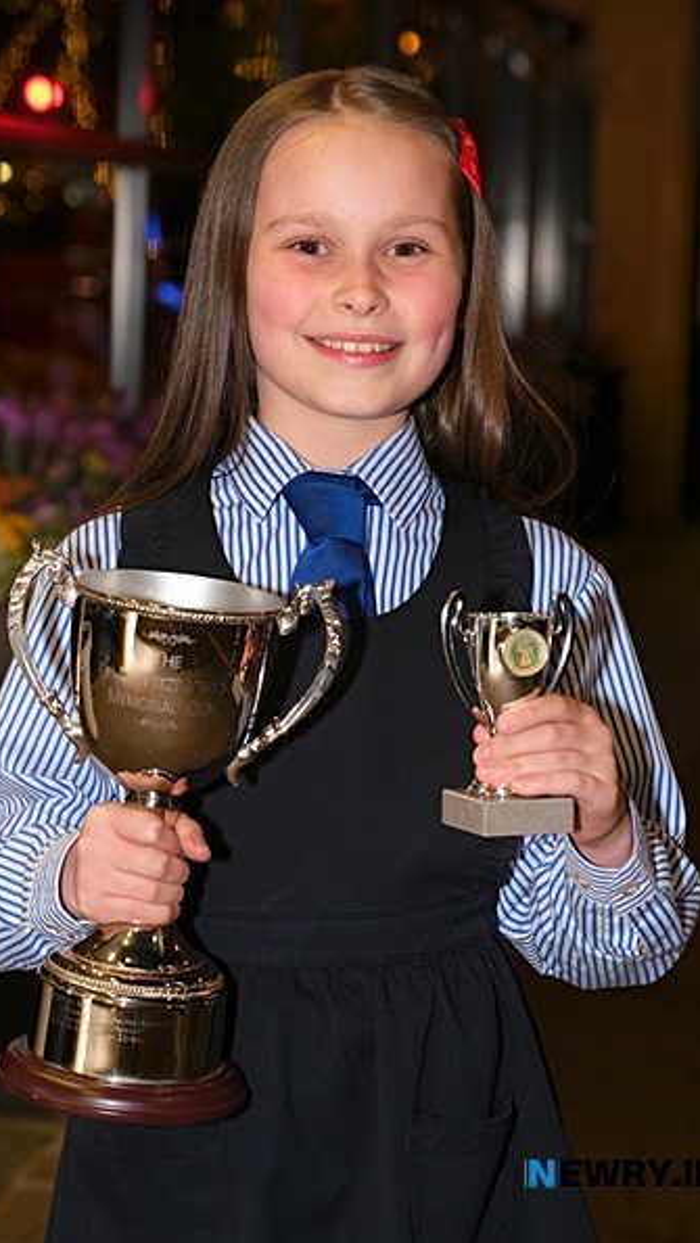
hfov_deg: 13.0
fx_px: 3067
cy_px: 625
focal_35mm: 93
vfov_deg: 22.9
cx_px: 328
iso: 400
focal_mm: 58.7
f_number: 4
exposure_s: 1/30
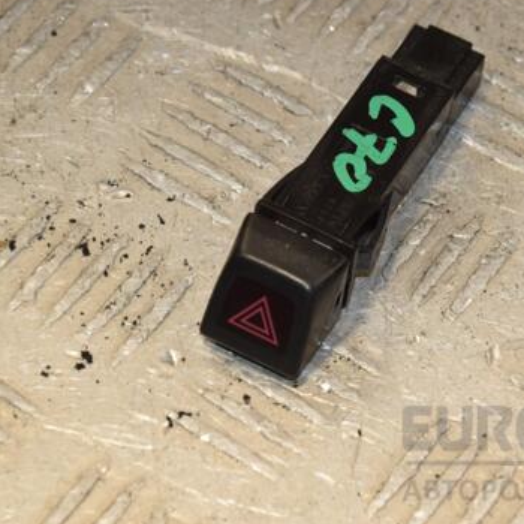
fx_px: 3934
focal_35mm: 230
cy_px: 229
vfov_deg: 7.6
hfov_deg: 7.6
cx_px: 374
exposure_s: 1/200
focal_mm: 105
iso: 800
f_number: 9
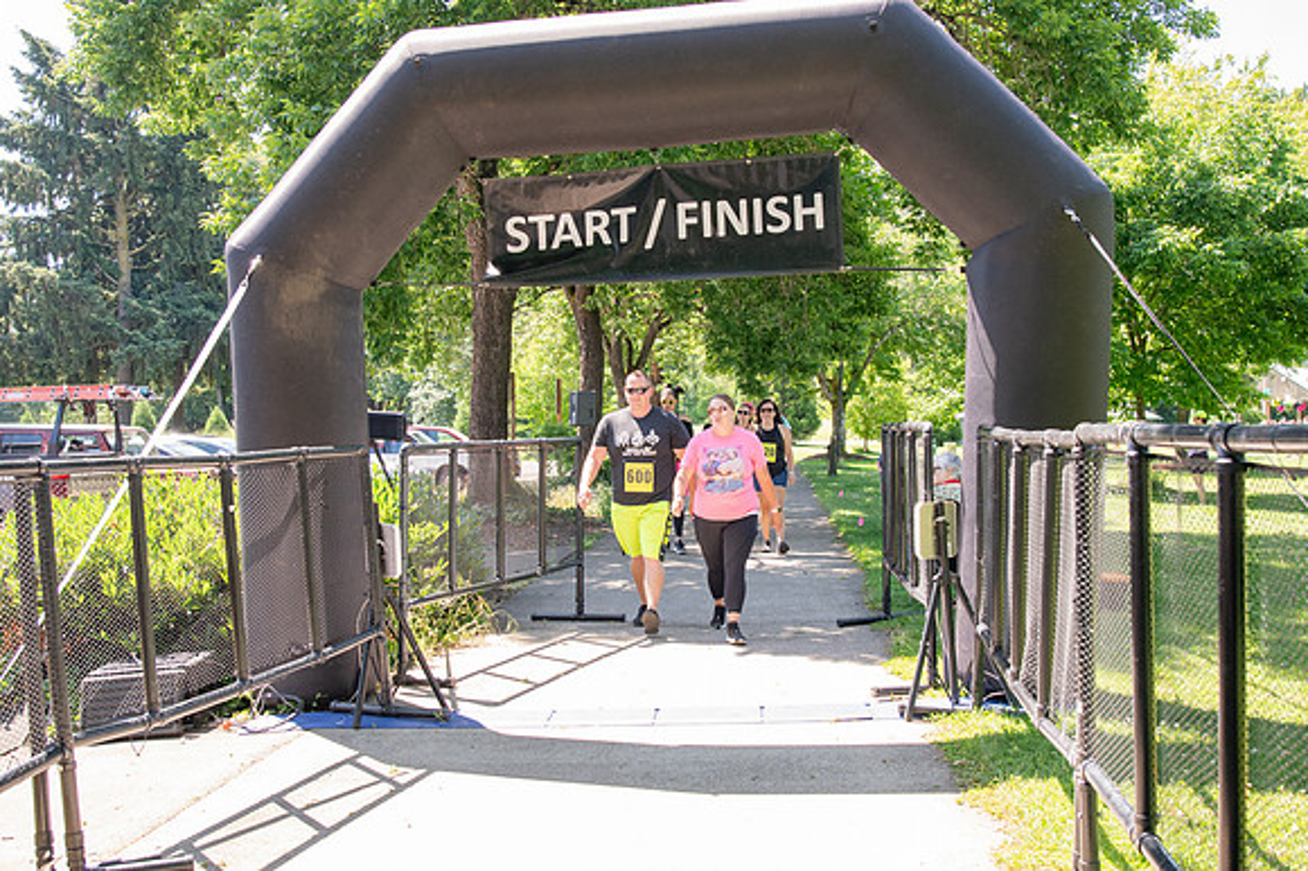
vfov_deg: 36.8
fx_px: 1307
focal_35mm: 36
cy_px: 436
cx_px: 654
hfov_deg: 53.2
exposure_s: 1/400
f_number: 4
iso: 500
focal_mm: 24
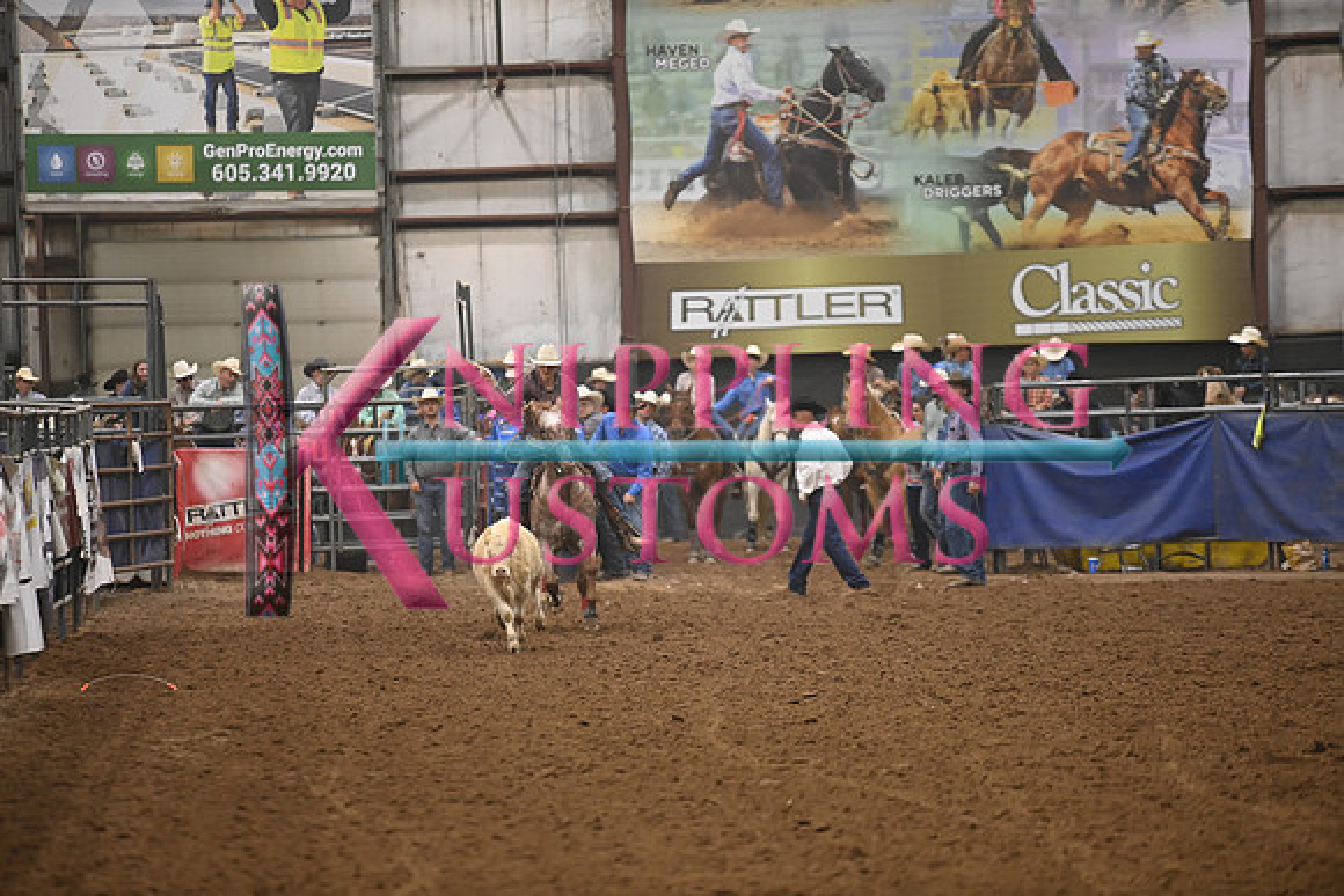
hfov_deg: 10.3
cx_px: 672
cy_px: 448
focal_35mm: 200
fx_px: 7468
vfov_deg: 6.9
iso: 3200
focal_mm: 200
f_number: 2.8
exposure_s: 1/400
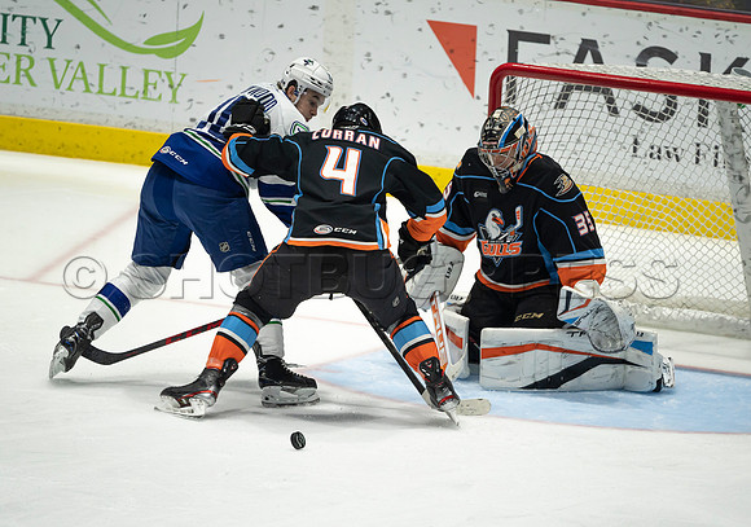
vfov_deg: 2.0
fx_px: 15438
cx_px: 371
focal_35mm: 728
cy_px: 301
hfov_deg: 2.8
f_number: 4
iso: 1600
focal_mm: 600
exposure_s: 1/640
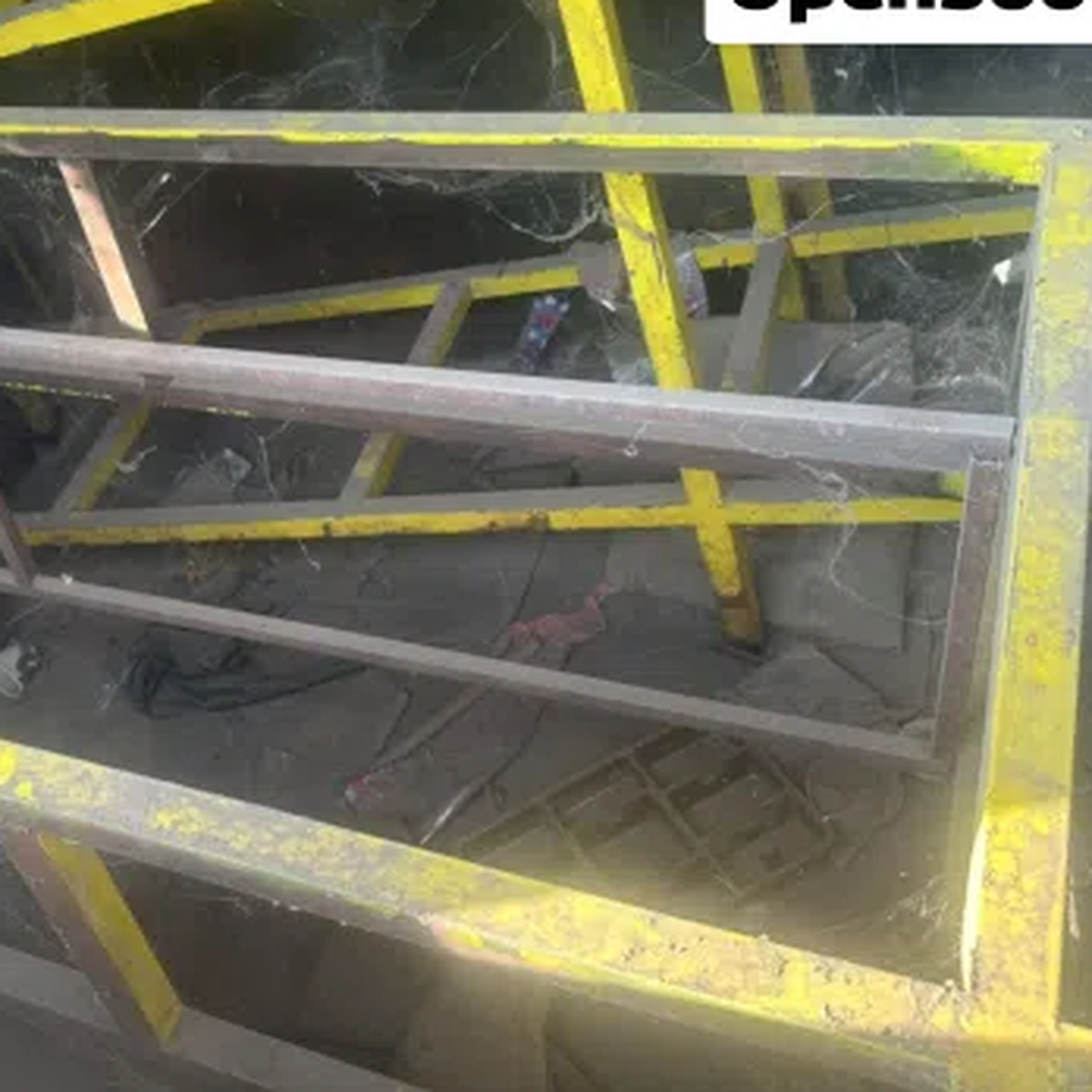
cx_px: 232
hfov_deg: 41.2
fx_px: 1392
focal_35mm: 39
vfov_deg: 42.8
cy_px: 496
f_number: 1.78
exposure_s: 1/121
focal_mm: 6.86
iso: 80
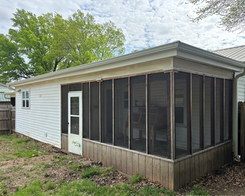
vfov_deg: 51.5
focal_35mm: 28
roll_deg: +0.4
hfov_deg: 62.2
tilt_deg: -0.9
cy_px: 101
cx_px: 121
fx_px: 203
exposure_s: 1/927
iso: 50
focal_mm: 5.96
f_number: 1.6
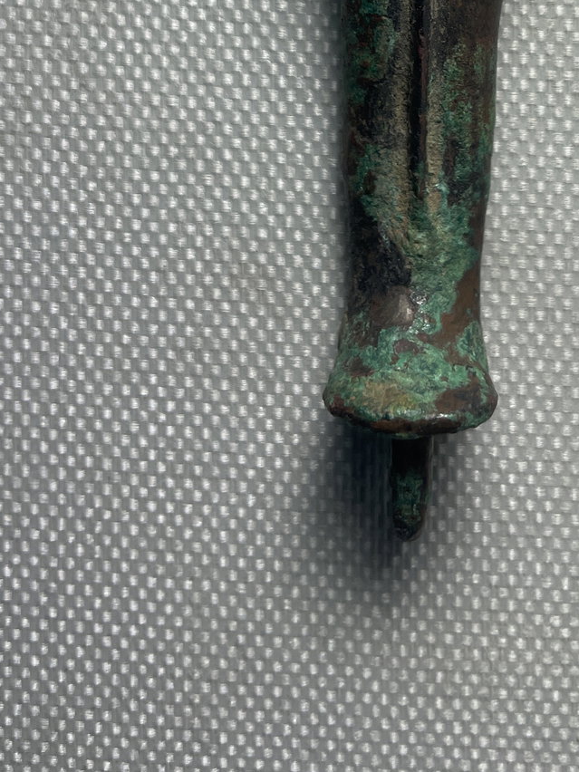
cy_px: -89
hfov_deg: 23.7
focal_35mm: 61
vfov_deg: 28.6
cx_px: 462
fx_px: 1360
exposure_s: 1/198
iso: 32
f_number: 1.6
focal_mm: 4.2
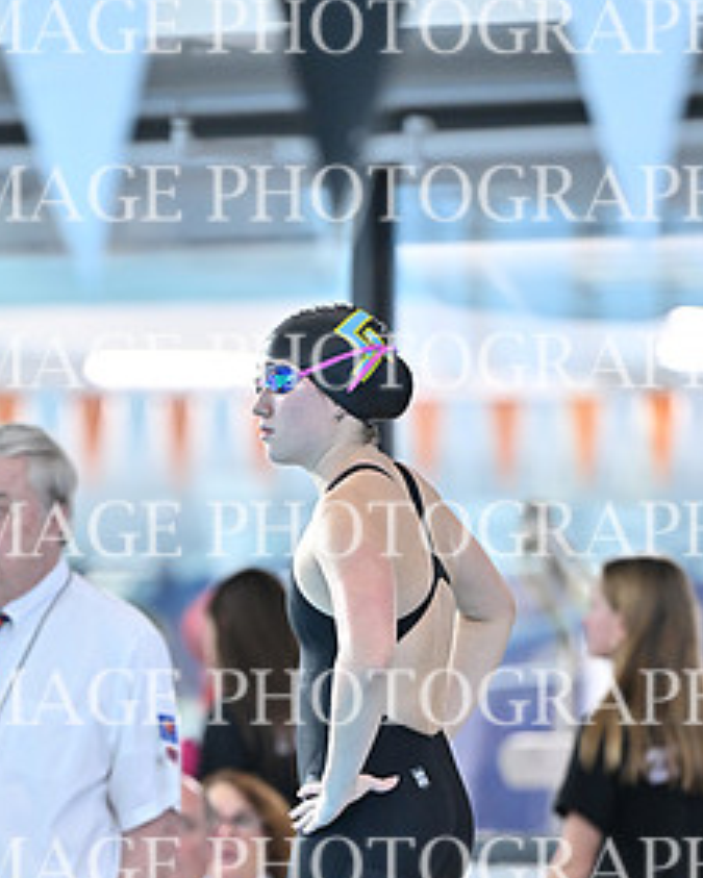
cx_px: 186
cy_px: 781
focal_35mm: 387
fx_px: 10059
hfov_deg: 4.0
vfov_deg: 5.0
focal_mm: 200
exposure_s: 1/800
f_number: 2.8
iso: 1600
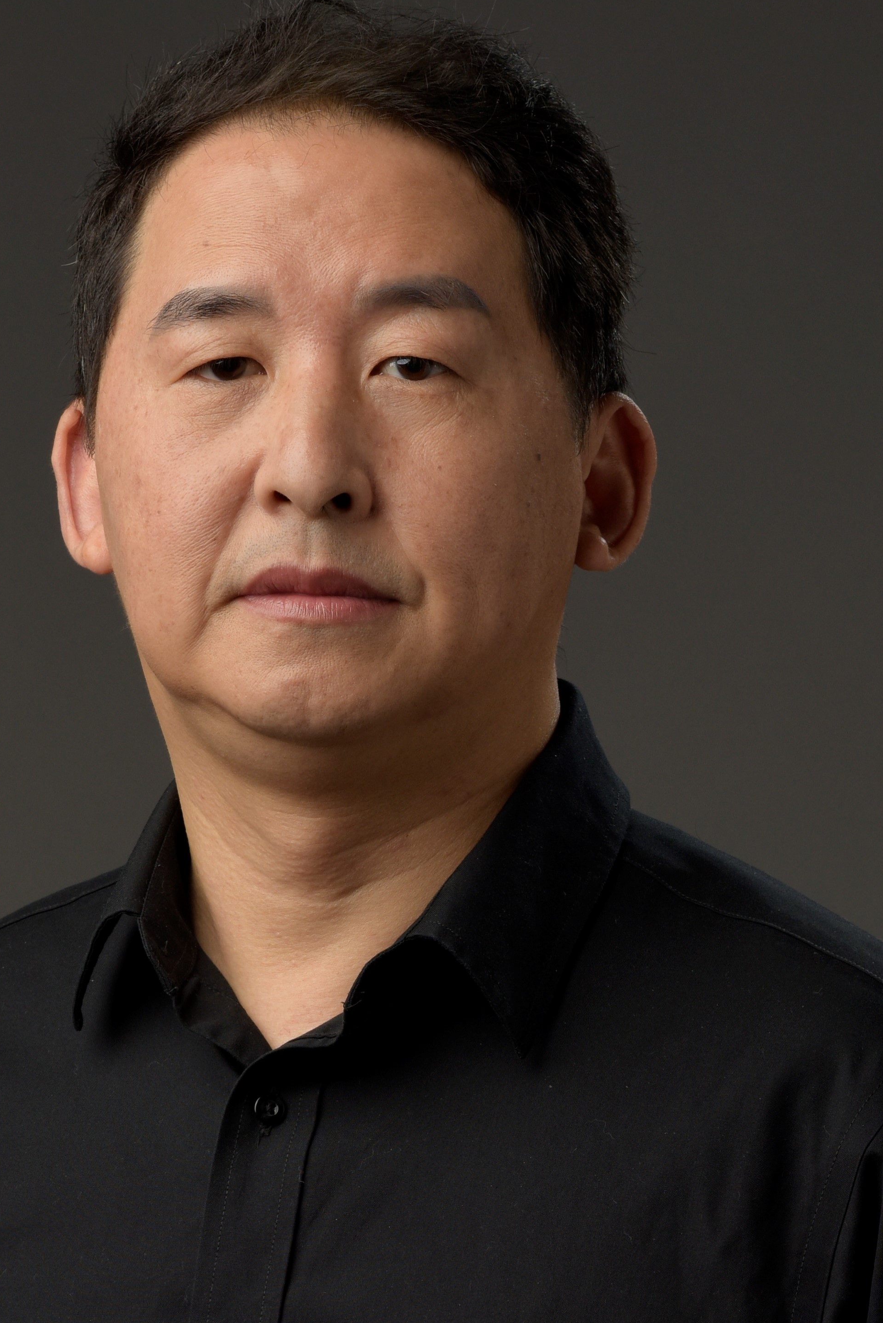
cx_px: 363
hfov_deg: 13.0
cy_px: 526
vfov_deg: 19.4
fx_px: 3859
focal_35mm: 105
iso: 160
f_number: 10
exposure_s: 1/160
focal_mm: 85
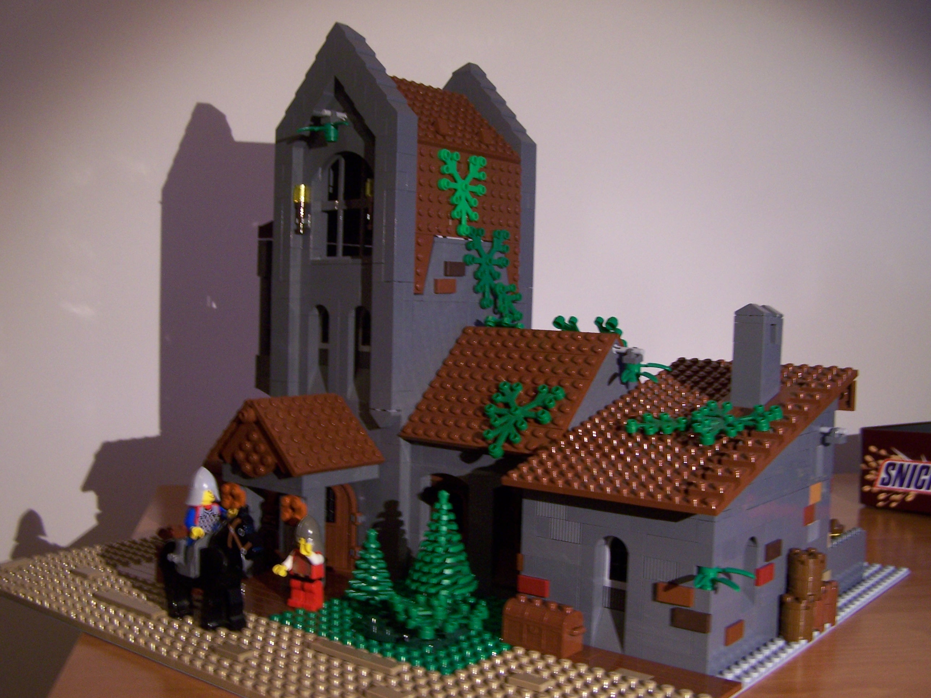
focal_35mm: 38
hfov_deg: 49.0
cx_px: 466
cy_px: 349
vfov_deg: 37.7
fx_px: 1022
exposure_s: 1/8
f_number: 2.8
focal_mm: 6.3
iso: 140
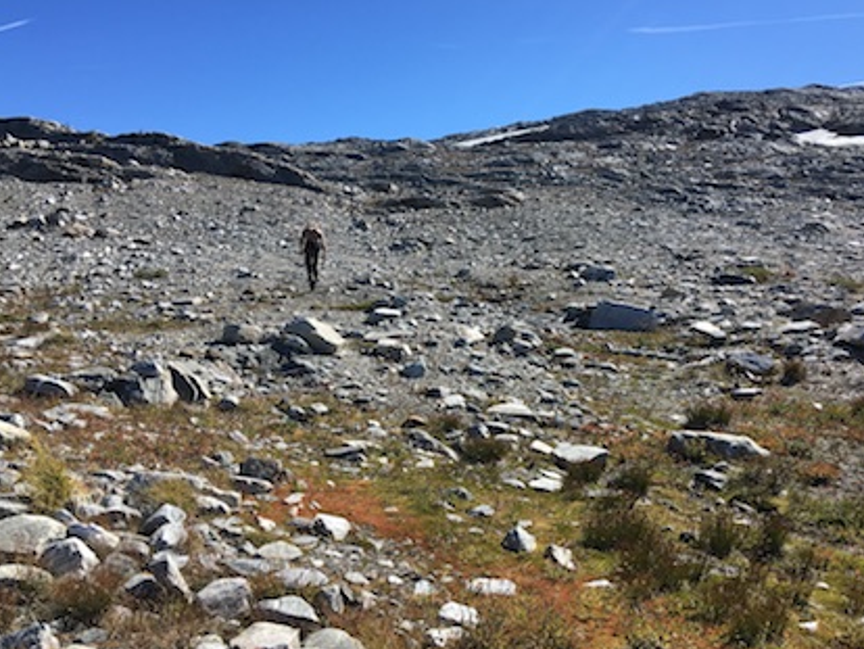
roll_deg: +0.6
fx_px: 874
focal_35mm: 35
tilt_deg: -1.7
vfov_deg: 40.7
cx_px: 442
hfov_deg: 52.6
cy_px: 320
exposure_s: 1/1538
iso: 25
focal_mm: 4.15
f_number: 2.2
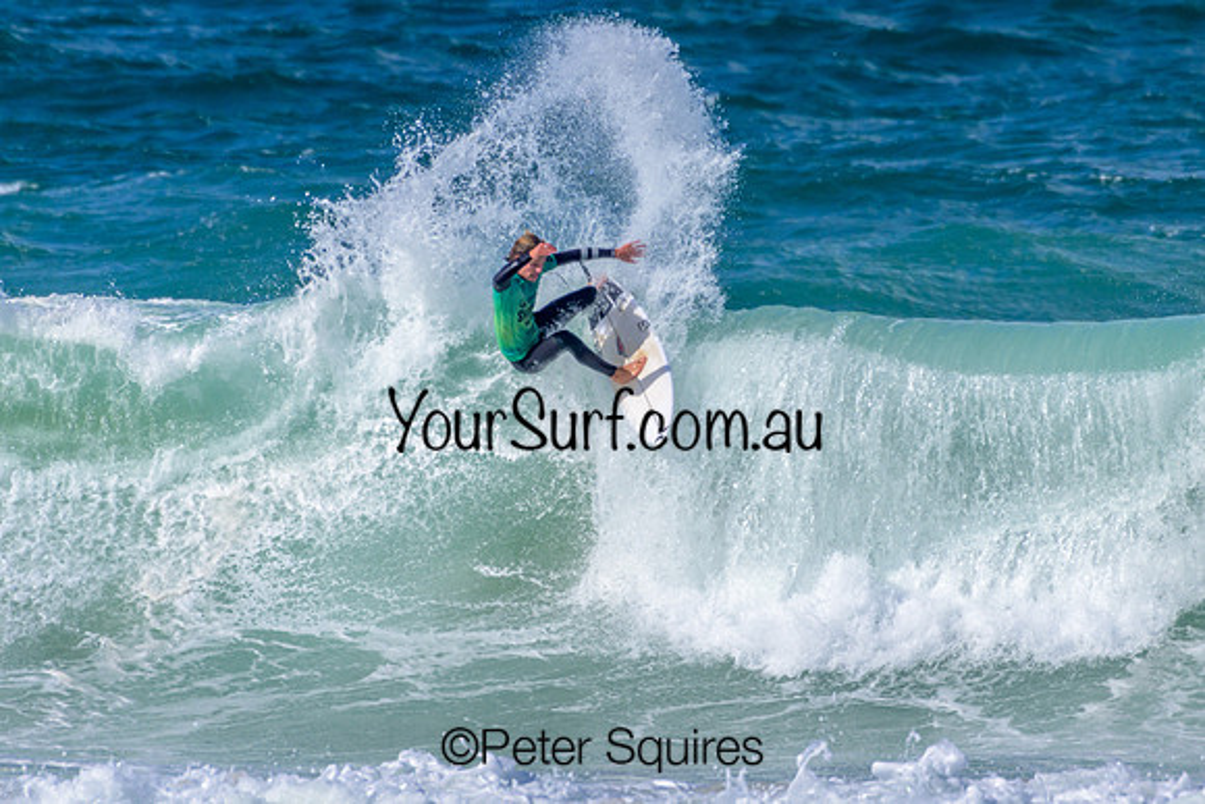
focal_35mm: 900
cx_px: 602
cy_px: 402
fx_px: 30131
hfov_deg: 2.3
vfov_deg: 1.5
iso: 640
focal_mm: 900
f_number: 11
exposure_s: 1/2500
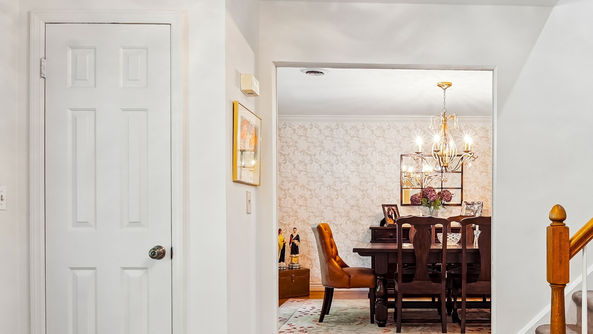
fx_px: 487
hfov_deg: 61.0
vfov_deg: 36.5
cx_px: 399
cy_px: 268
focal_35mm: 31
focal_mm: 14
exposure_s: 1/13
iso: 800
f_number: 7.1
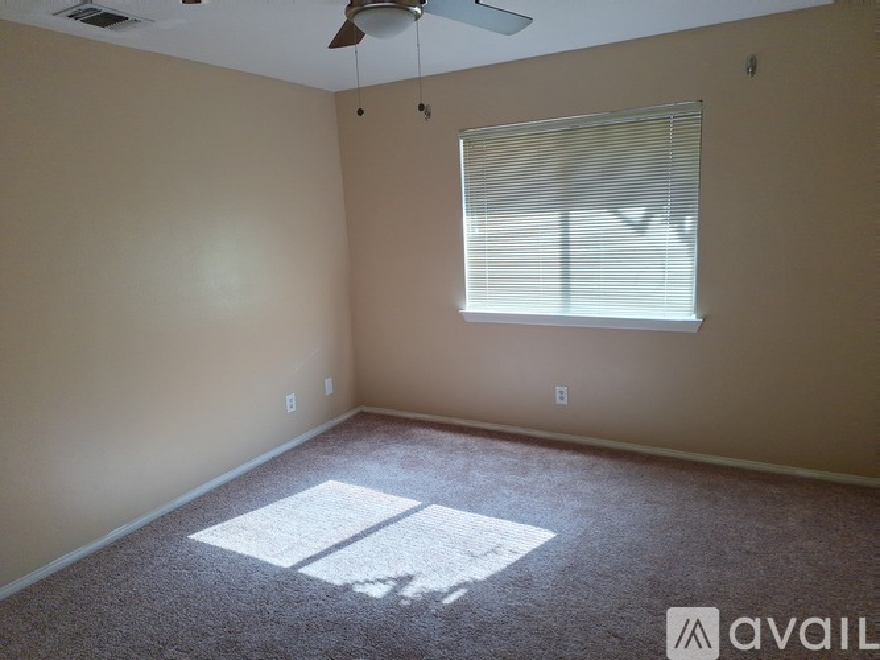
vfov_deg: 58.9
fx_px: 585
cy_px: 330
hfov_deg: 73.9
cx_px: 440
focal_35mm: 23
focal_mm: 5.54
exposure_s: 1/120
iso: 40
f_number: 1.8
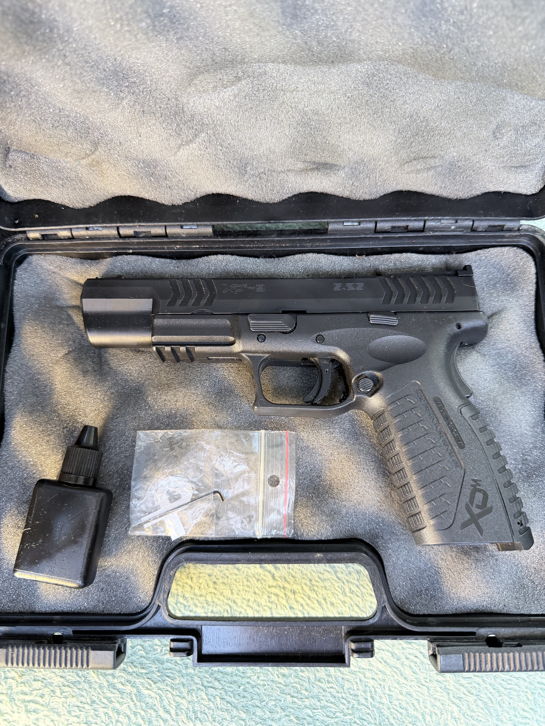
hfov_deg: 56.8
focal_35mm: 24
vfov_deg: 71.6
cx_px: 272
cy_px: 363
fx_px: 504
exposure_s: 1/60
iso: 200
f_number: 1.78
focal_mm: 6.76
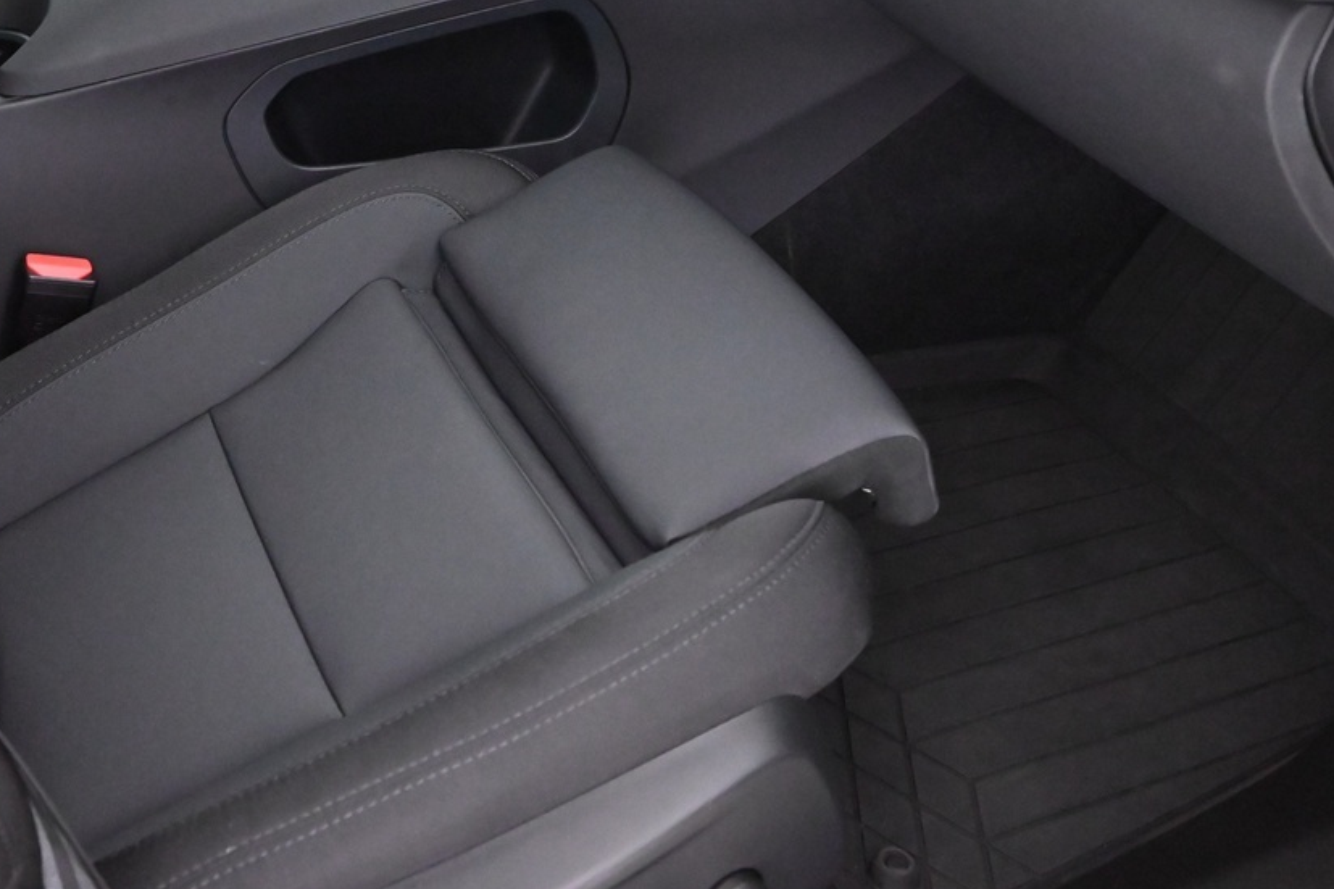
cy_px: 87
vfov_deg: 27.6
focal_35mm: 47
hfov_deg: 41.4
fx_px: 1741
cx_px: 456
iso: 10000
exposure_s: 1/60
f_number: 4
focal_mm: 24
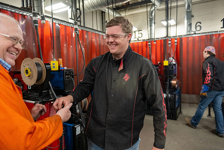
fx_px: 156
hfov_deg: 71.5
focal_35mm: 25
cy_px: 76
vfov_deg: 51.3
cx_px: 112
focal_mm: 24
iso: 2500
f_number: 2.8
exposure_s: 1/640
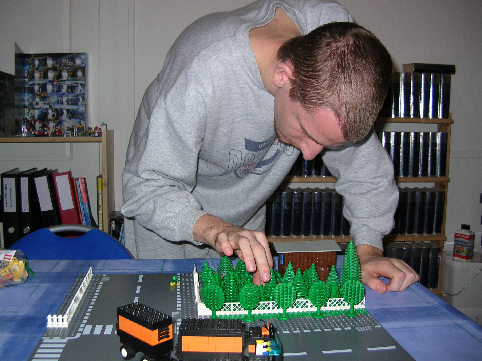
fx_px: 501
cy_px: 180
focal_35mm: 36
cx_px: 241
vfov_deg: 39.6
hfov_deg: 51.4
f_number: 2.7
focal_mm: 6
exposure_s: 1/60.1
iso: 50
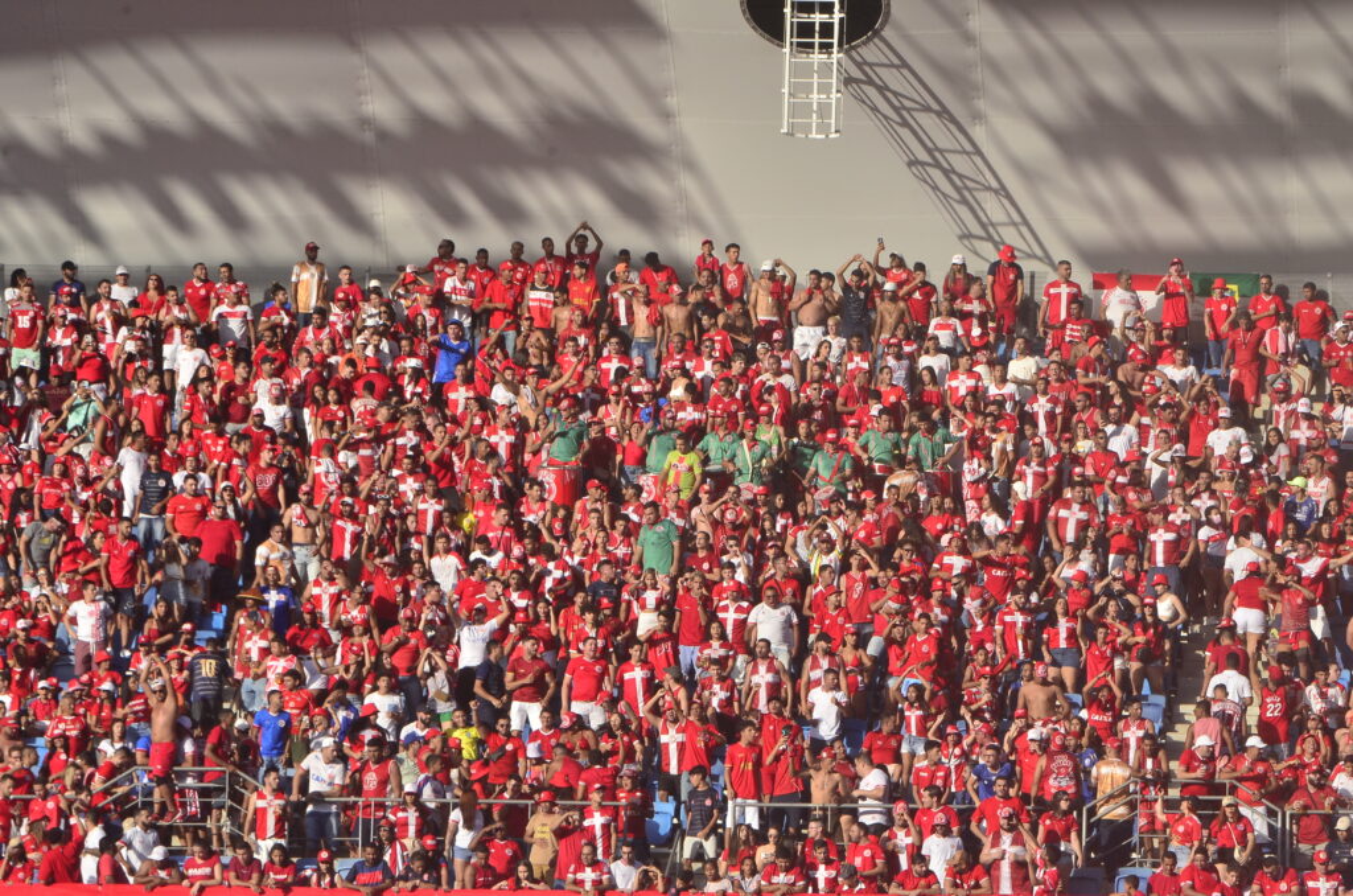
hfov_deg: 7.6
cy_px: 448
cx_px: 676
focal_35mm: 270
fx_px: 10125
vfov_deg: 5.1
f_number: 16
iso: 500
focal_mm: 180
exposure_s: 1/250
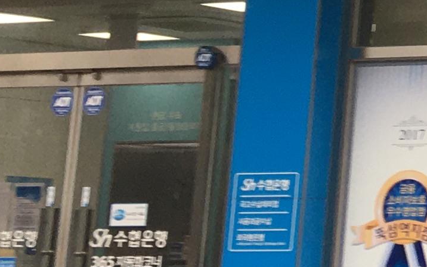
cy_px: -198
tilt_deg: +13.9
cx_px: 1025
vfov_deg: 7.4
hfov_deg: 10.4
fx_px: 2014
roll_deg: +0.0
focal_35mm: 173
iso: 32
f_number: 2.2
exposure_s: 1/60
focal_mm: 4.15
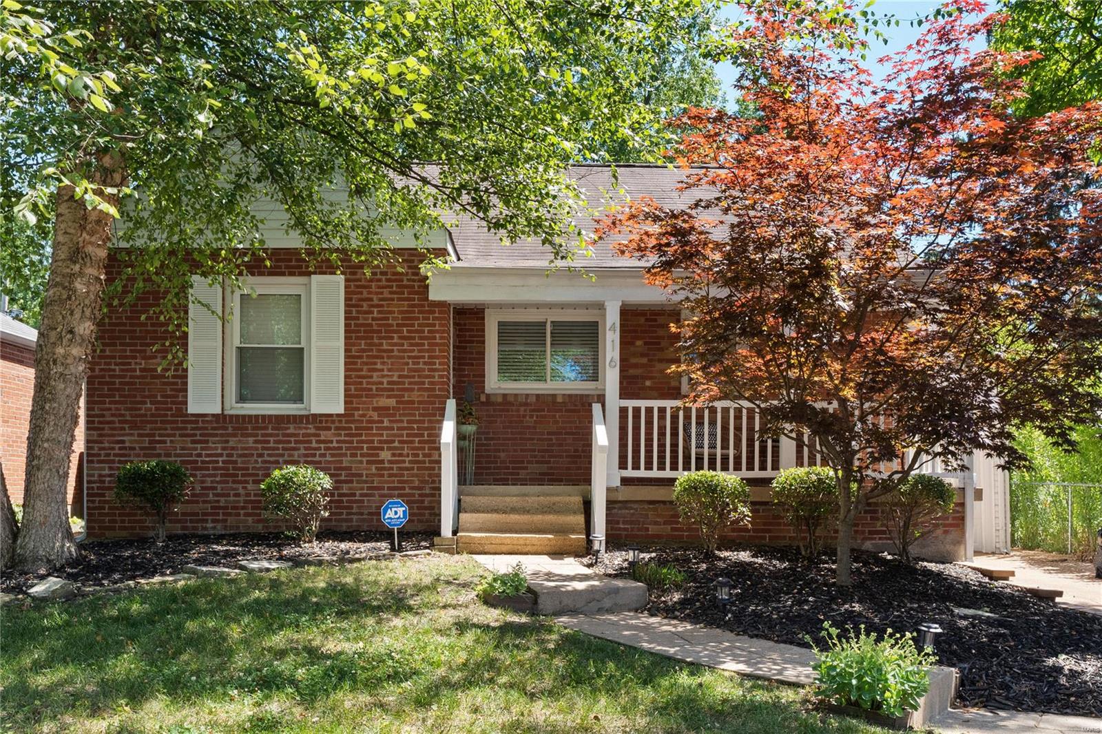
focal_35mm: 30
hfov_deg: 61.9
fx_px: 918
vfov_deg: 43.6
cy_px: 367
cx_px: 551
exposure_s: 1/80
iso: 400
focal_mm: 15
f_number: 8
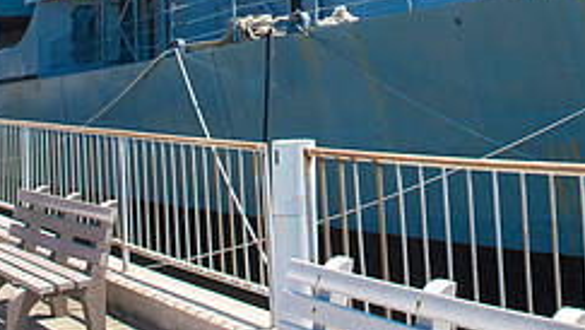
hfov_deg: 33.6
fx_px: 931
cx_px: 489
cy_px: -110
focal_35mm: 60
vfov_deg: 18.5
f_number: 16
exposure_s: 1/1000
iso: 2500
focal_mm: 24
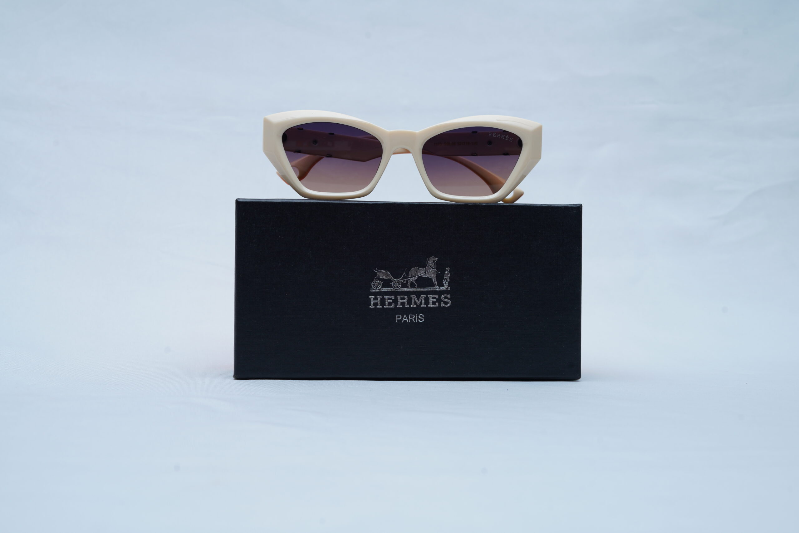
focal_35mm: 50
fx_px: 1110
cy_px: 266
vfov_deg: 27.0
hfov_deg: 39.6
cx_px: 400
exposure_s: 1/160
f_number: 9
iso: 125
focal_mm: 50
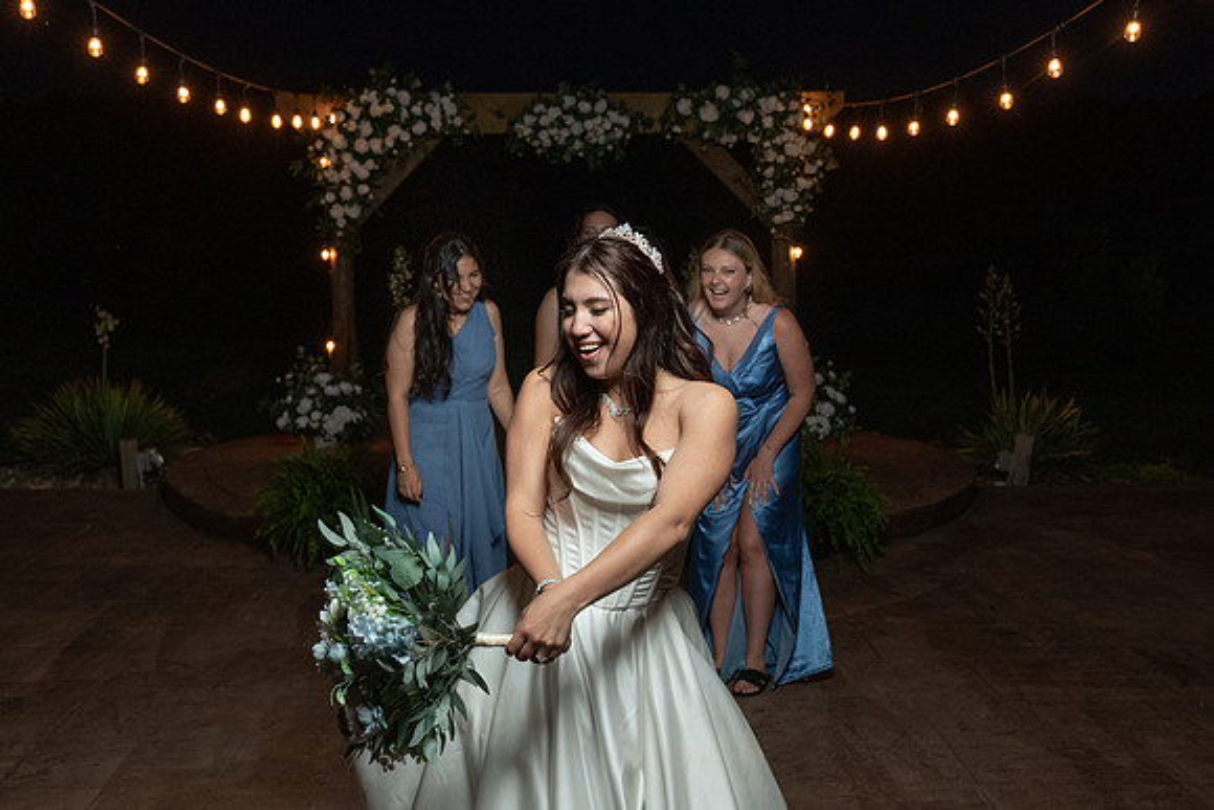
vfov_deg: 28.3
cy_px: 380
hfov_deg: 41.4
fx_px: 1604
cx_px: 548
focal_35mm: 48
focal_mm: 35
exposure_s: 1/200
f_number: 4
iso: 2000
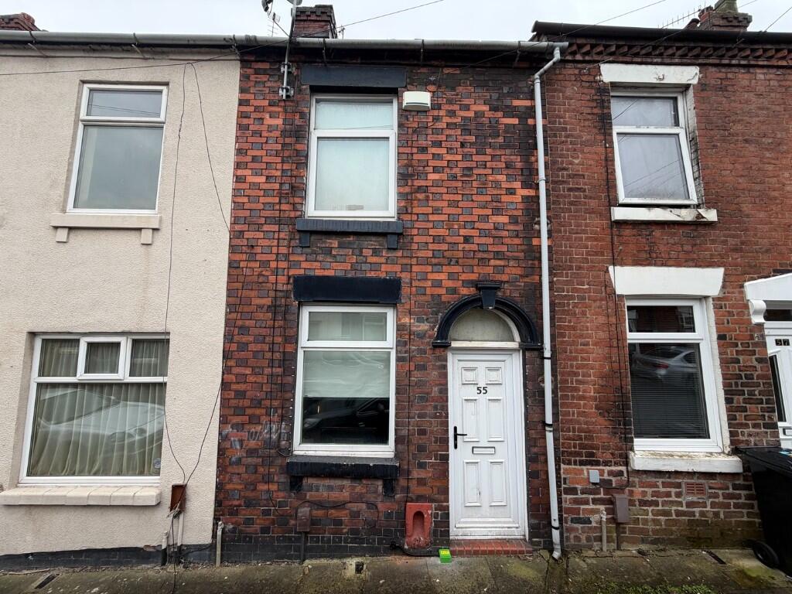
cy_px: 297
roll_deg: +0.6
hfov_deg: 102.1
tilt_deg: +7.6
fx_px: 320
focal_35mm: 14
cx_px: 396
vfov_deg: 85.7
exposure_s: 1/121
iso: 40
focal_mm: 2.22
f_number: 2.2
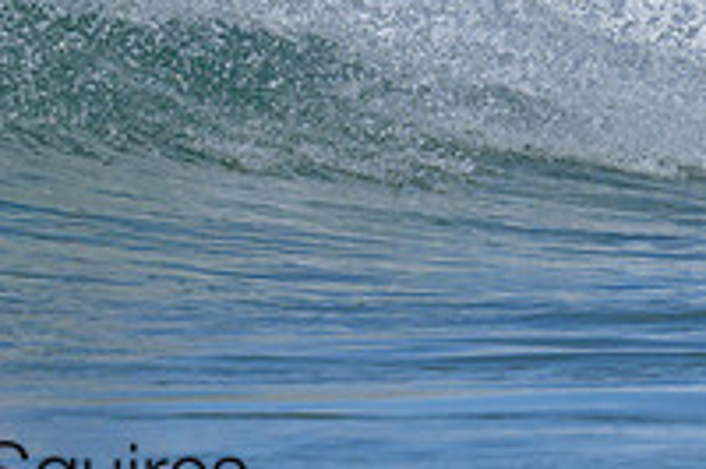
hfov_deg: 0.7
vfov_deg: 0.4
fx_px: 62154
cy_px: -268
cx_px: -324
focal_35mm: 3172
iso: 220
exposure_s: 1/2000
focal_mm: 800
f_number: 6.3
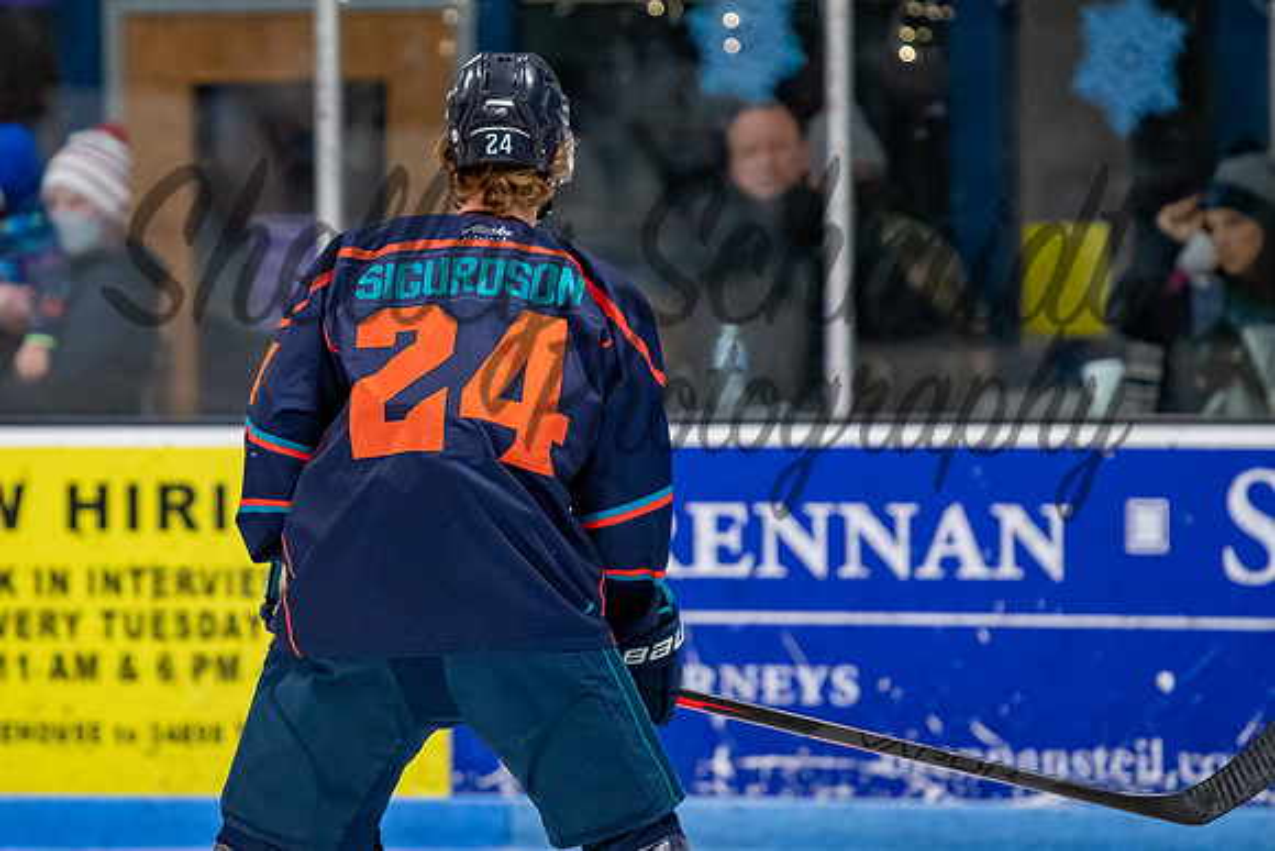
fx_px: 12905
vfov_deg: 3.8
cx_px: 481
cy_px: 390
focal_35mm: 364
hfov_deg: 5.7
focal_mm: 195
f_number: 3.2
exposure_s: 1/800
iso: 2000
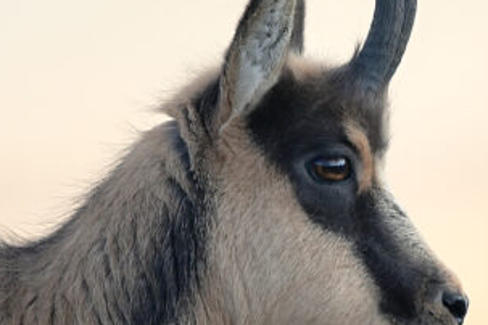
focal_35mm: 2025
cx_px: 253
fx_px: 27448
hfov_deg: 1.0
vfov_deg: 0.7
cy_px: 323
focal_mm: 600
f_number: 6.3
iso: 560
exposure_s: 1/1250
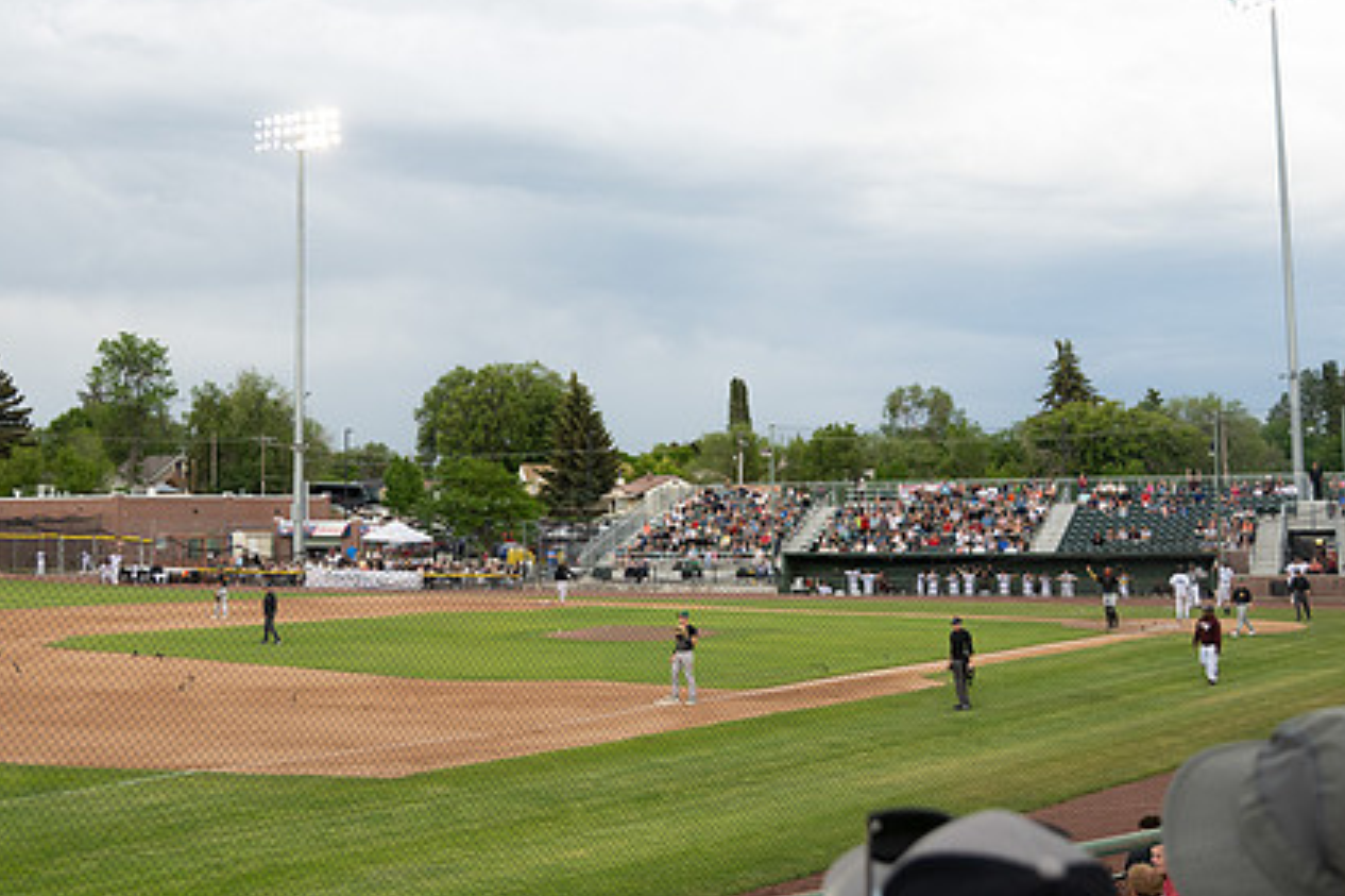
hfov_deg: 44.5
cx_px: 609
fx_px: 1643
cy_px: 340
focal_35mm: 44
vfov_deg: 30.4
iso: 400
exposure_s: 1/400
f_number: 4
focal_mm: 32
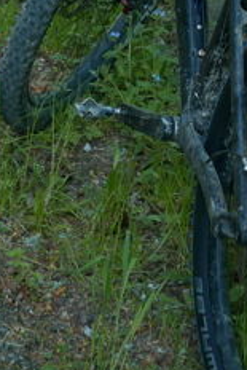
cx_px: 307
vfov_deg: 11.5
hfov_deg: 8.0
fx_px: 1737
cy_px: -222
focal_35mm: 169
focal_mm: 22
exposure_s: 1/125
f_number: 3.2
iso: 200
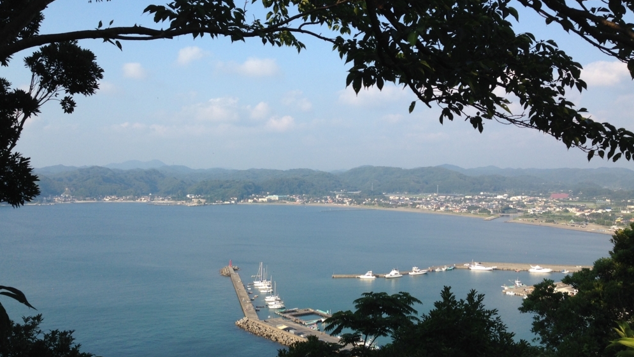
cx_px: 314
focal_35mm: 37
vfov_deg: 32.0
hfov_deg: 54.0
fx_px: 622
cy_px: 192
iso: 50
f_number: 2.4
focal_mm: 4.12
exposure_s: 1/1153
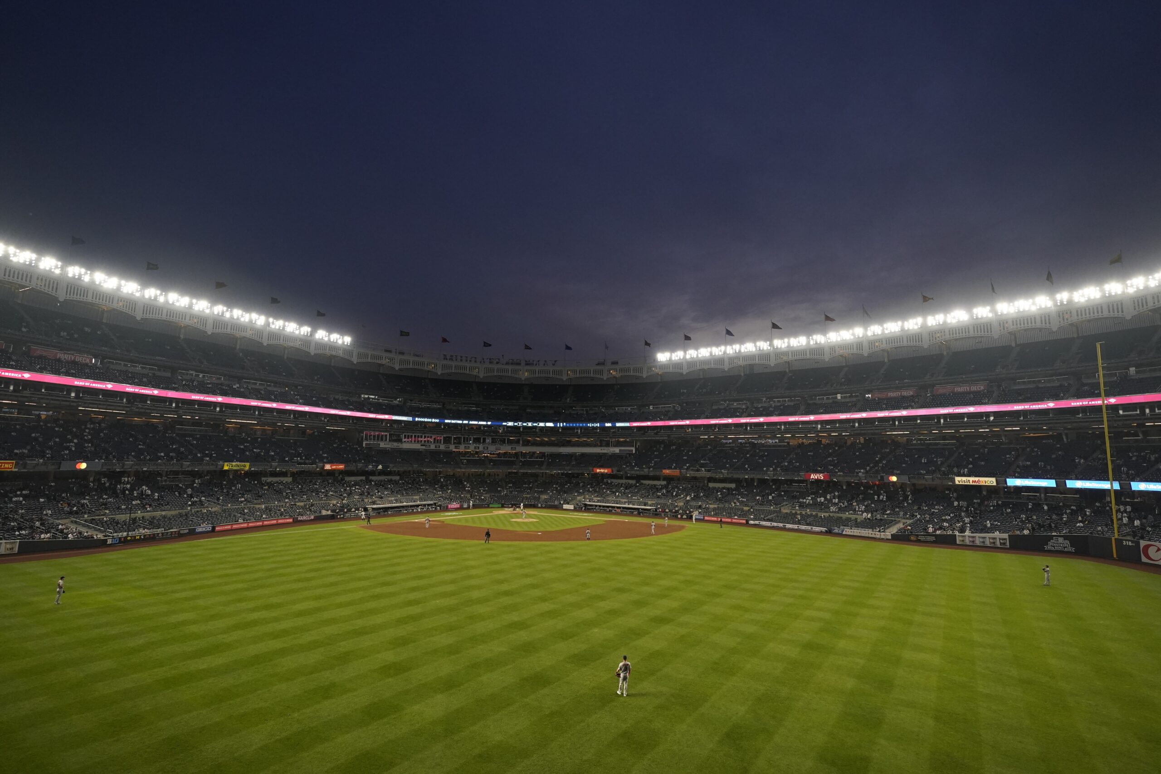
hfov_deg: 90.0
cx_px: 580
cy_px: 387
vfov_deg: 67.4
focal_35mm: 18
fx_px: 580
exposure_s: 1/1600
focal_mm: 18
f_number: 3.5
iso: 2500
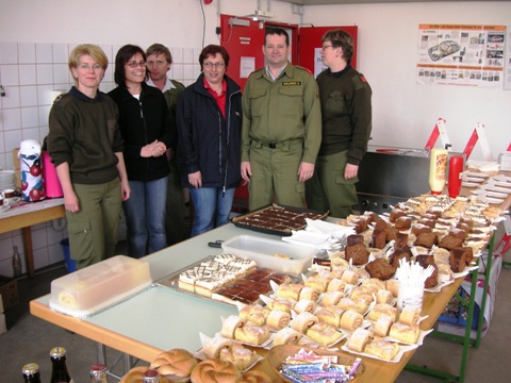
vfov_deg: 38.7
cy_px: 192
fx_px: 546
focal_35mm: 37
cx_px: 256
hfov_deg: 50.1
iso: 50
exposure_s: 1/45
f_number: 2.8
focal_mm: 6.1
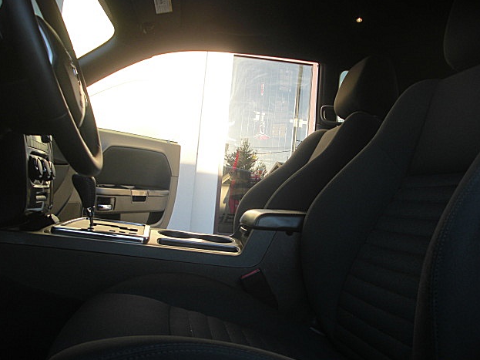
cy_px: 183
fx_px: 513
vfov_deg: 38.7
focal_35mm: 37
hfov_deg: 50.1
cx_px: 241
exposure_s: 1/160
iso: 50
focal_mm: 6.3
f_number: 2.8
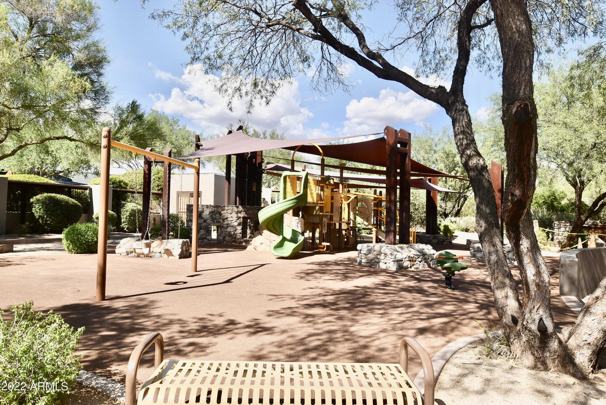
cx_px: 303
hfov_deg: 70.4
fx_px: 430
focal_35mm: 26
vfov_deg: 50.5
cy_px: 202
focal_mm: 17
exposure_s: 1/200
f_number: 10
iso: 100
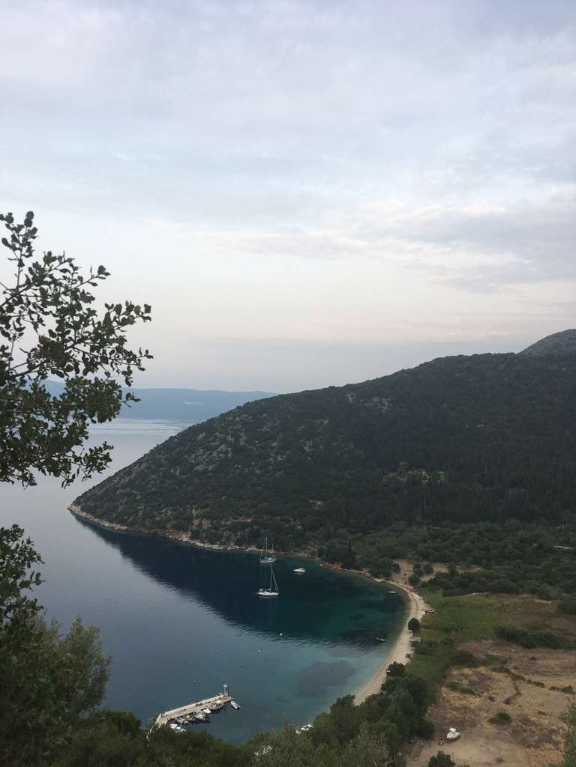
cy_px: 384
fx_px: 643
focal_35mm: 29
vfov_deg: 61.7
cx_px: 288
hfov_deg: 48.2
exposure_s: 1/190
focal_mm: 4.15
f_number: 2.2
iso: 25
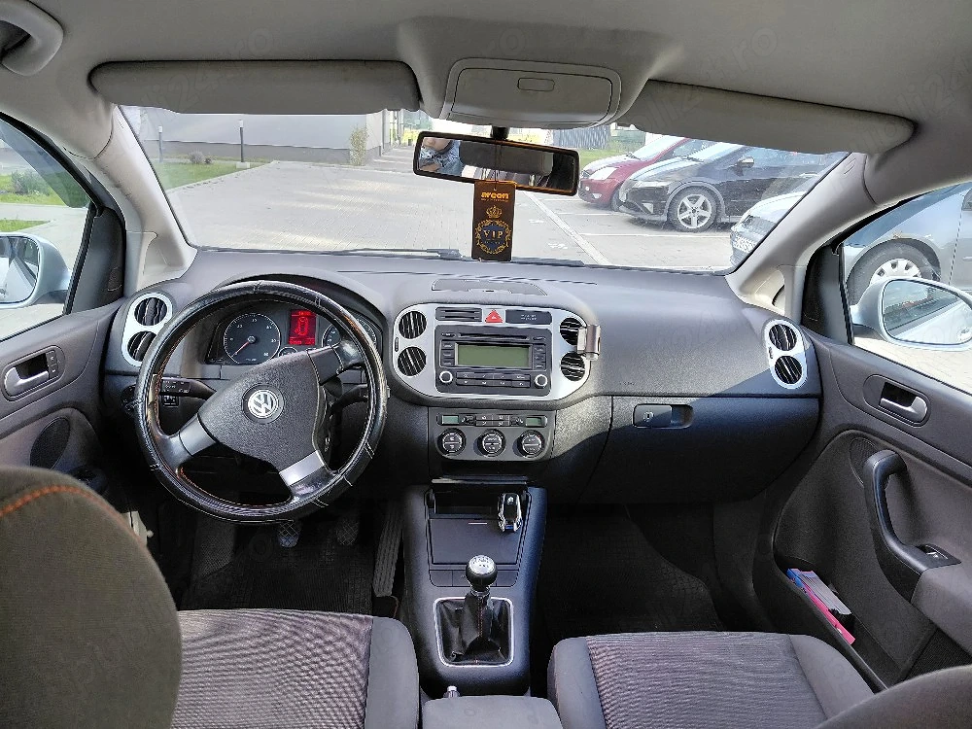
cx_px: 486
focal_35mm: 25
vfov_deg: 54.9
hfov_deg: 69.4
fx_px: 702
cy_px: 364
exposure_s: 1/120
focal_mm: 4.69
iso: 100
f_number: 1.8
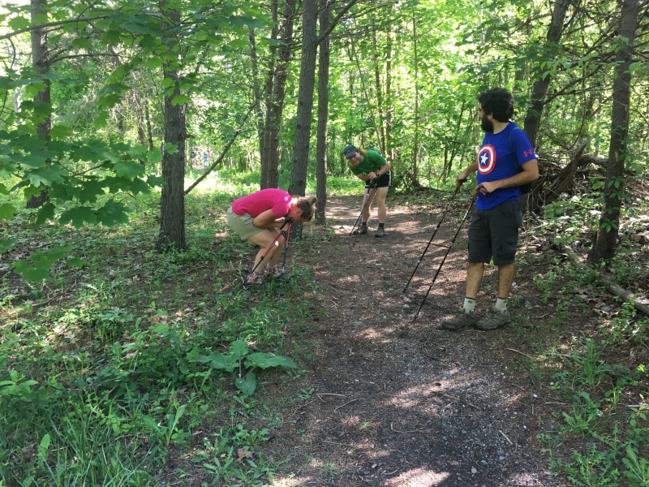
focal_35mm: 29
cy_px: 244
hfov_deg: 61.7
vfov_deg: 48.2
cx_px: 324
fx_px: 544
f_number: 2.2
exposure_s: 1/30
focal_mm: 4.15
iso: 25
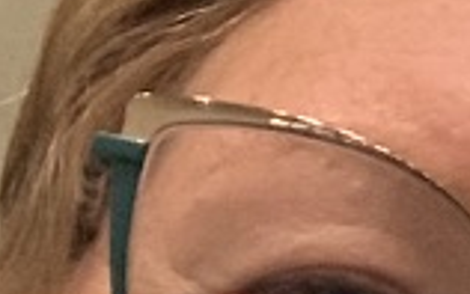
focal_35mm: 220
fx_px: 2820
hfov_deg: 8.2
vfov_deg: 5.7
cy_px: 719
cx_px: 1389
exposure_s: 1/30
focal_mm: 2.87
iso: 400
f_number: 2.2
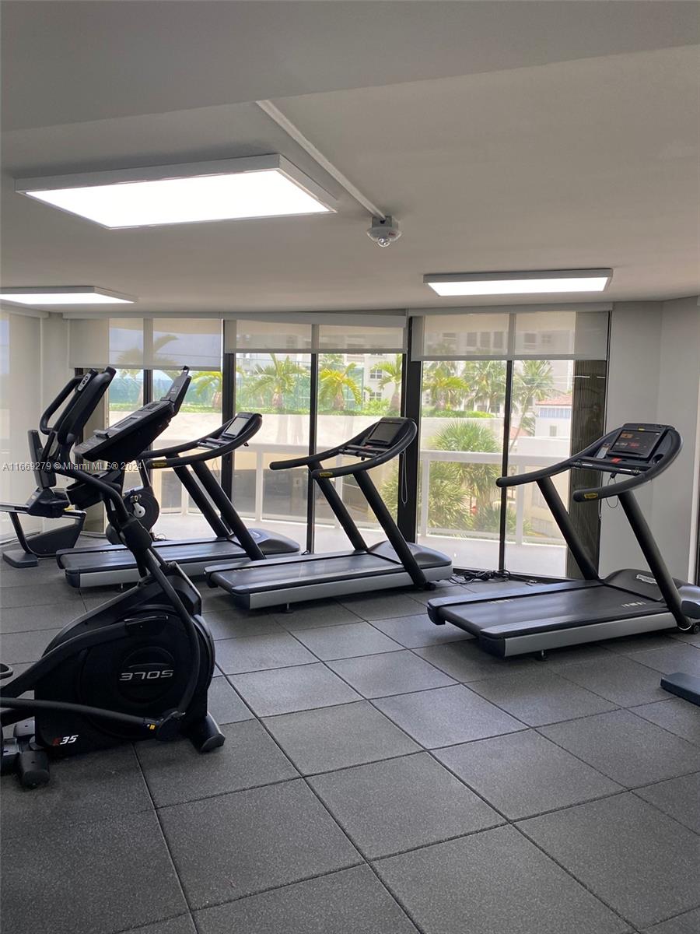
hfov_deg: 53.1
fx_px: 701
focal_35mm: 26
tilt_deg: -1.6
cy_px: 467
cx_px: 350
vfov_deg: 67.3
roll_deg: +1.1
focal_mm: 4.25
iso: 64
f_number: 1.8
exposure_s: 1/122
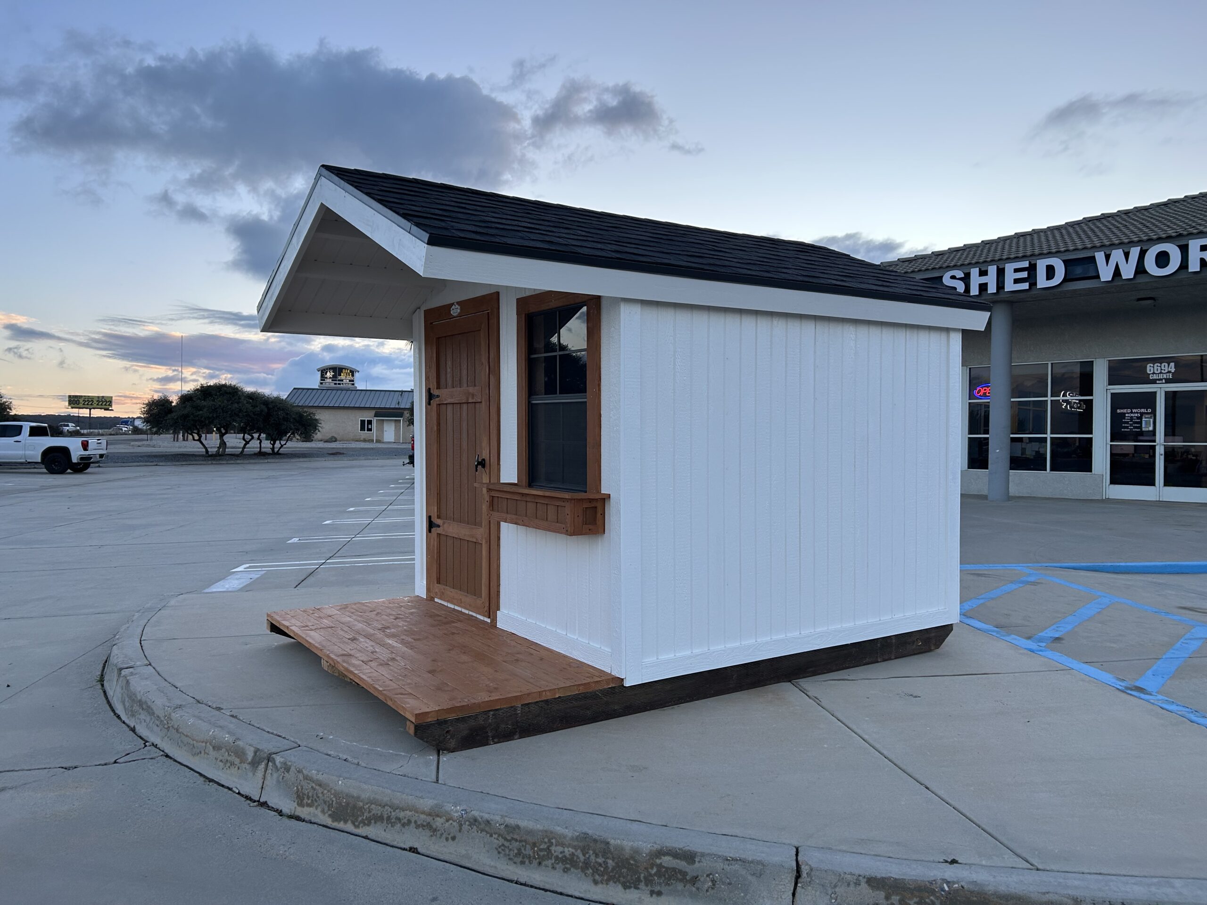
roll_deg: -0.4
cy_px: 452
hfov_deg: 67.3
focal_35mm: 26
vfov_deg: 53.1
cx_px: 604
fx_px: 907
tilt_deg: -0.5
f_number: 1.5
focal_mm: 5.7
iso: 50
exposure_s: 1/516
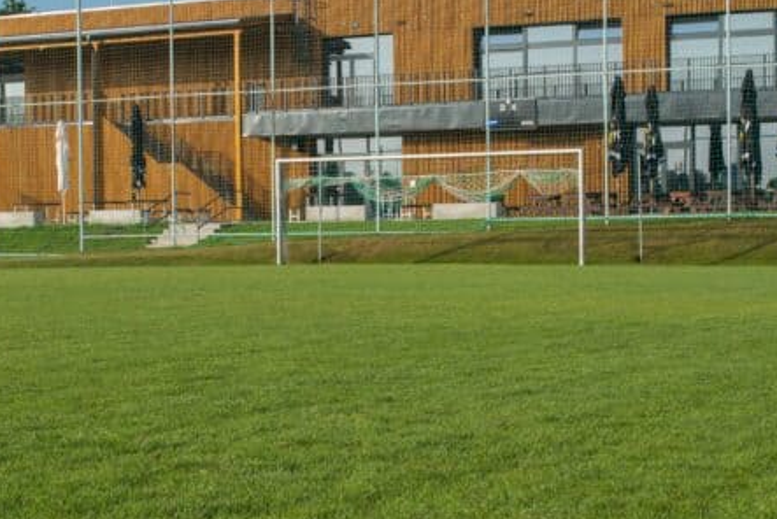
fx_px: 1685
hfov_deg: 26.0
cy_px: 106
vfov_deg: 17.4
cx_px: 374
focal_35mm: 78
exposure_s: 1/60
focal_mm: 45
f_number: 11
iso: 100
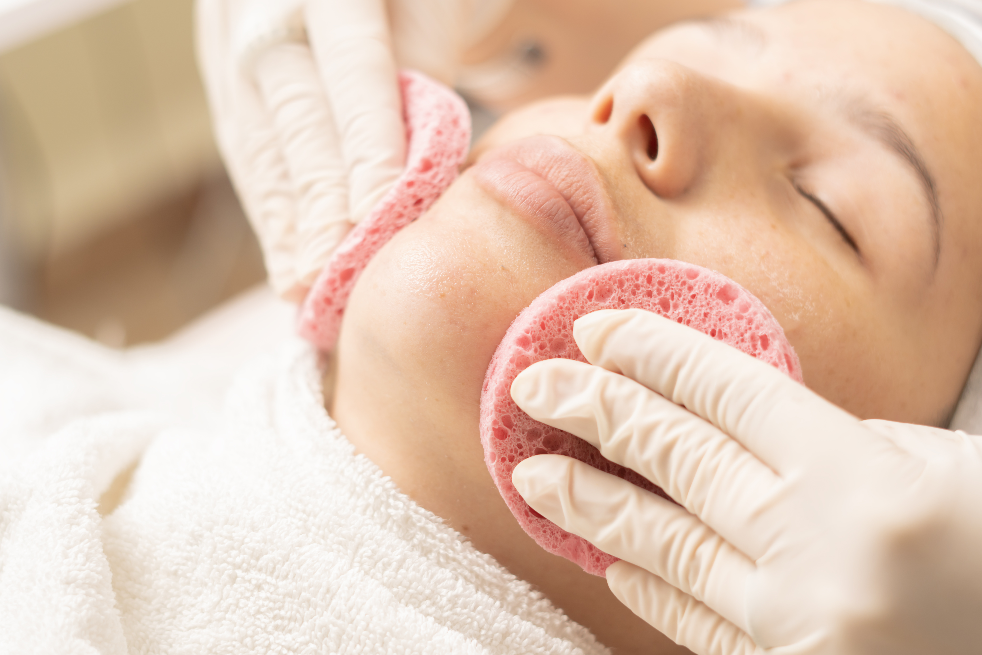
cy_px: 328
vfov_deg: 18.2
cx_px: 491
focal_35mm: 75
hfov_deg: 27.0
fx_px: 2046
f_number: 2.5
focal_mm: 50
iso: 100
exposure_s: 1/200
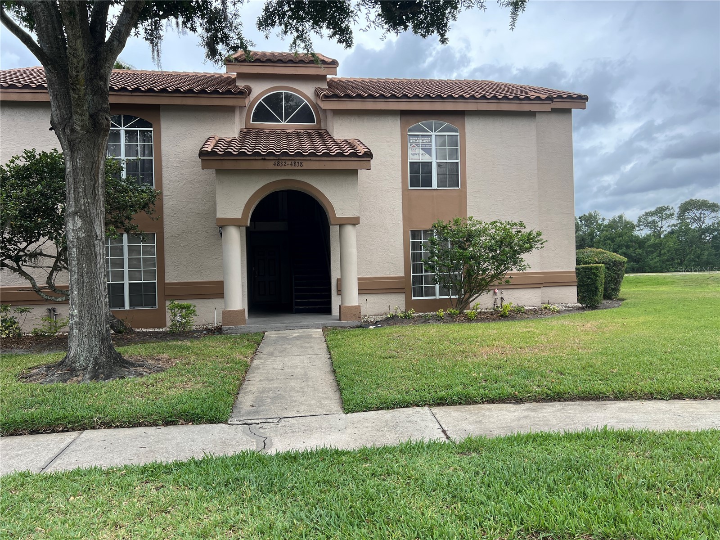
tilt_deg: -0.4
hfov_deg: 67.3
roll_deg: +1.6
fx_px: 541
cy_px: 270
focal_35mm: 26
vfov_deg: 53.1
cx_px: 360
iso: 50
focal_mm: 5.7
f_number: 1.5
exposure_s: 1/1058
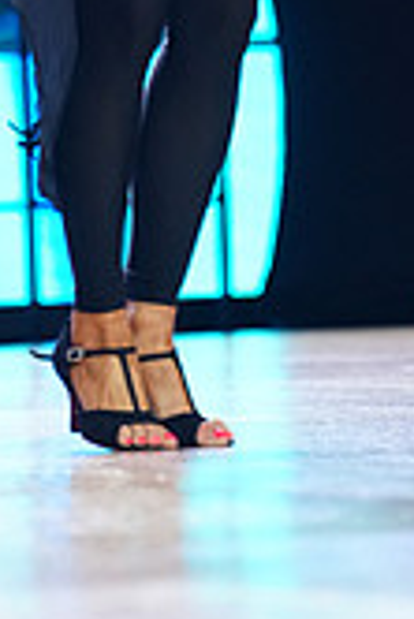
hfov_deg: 2.5
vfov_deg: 3.7
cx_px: 255
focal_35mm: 556
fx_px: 9570
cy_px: -276
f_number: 2.8
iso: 2000
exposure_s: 1/500
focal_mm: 159
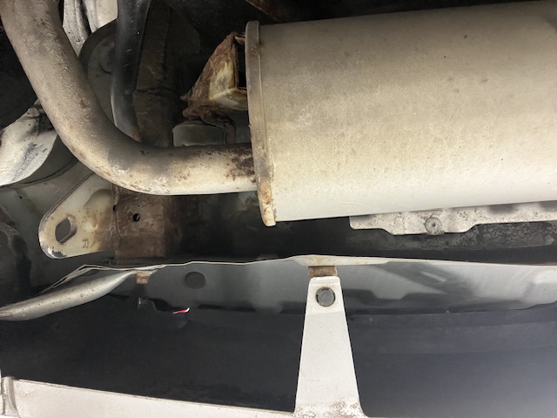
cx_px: 278
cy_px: 209
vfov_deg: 58.9
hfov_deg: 73.9
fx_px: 370
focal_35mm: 23
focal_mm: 2.71
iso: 320
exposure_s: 1/25
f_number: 2.2
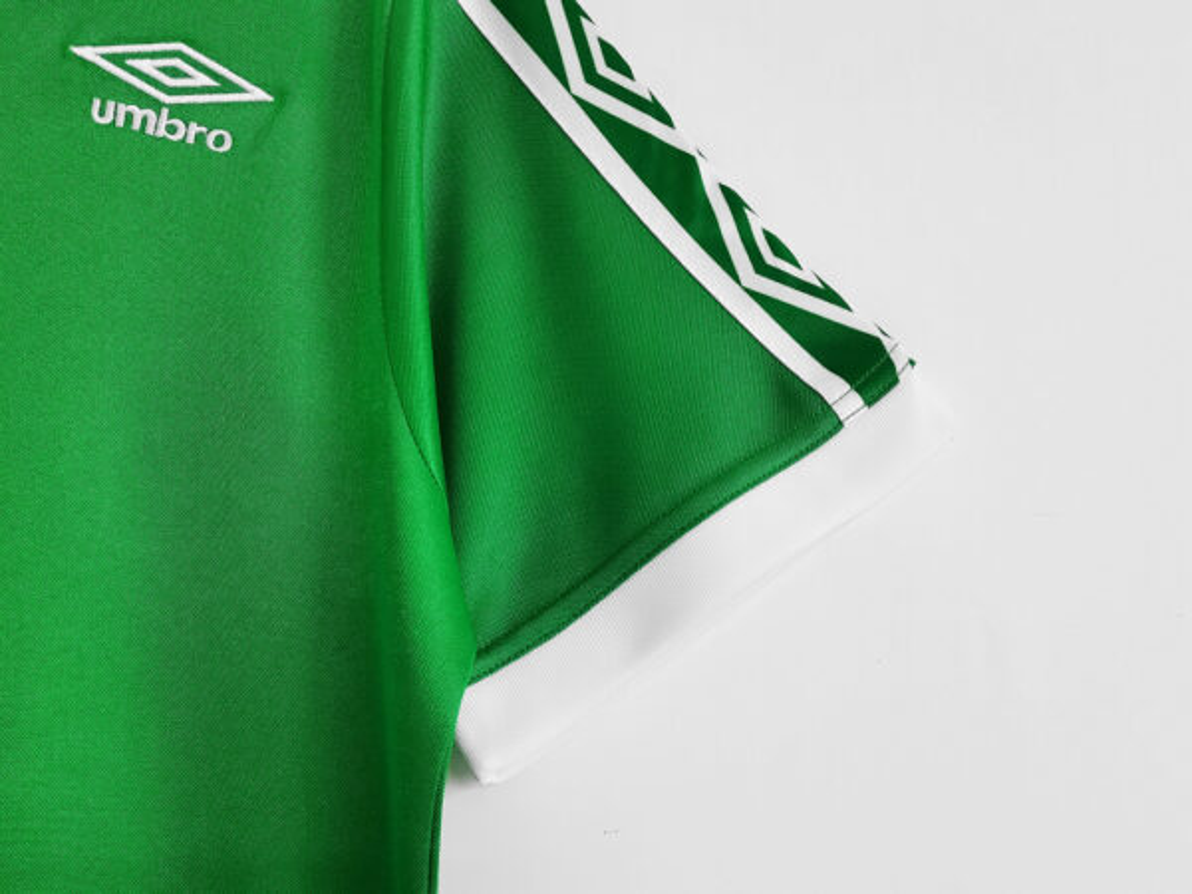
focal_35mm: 35
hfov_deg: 52.6
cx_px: 596
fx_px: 1205
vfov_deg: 40.7
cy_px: 447
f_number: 1.8
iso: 320
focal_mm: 5.58
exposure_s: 1/33.3
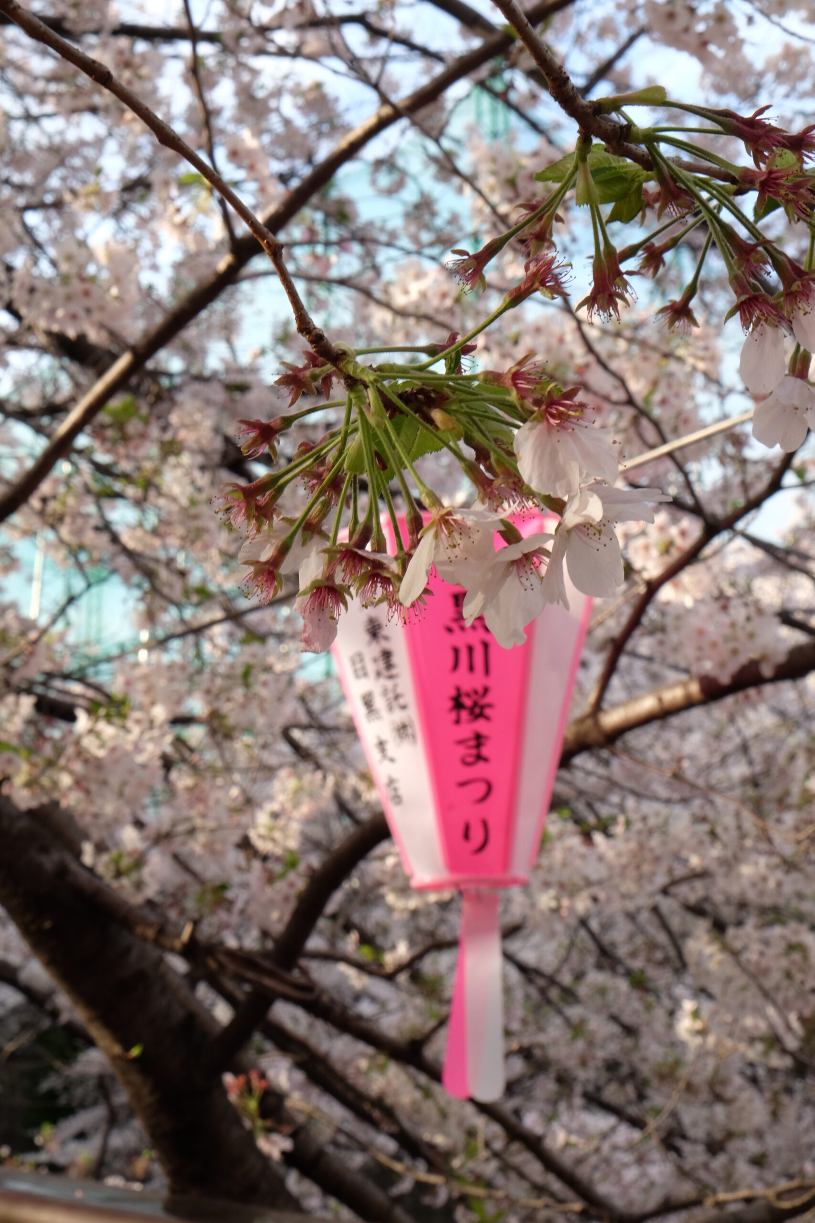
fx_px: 1664
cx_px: 408
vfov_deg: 40.3
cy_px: 612
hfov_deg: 27.5
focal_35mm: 49
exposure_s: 1/30
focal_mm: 32.9
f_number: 16
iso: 400
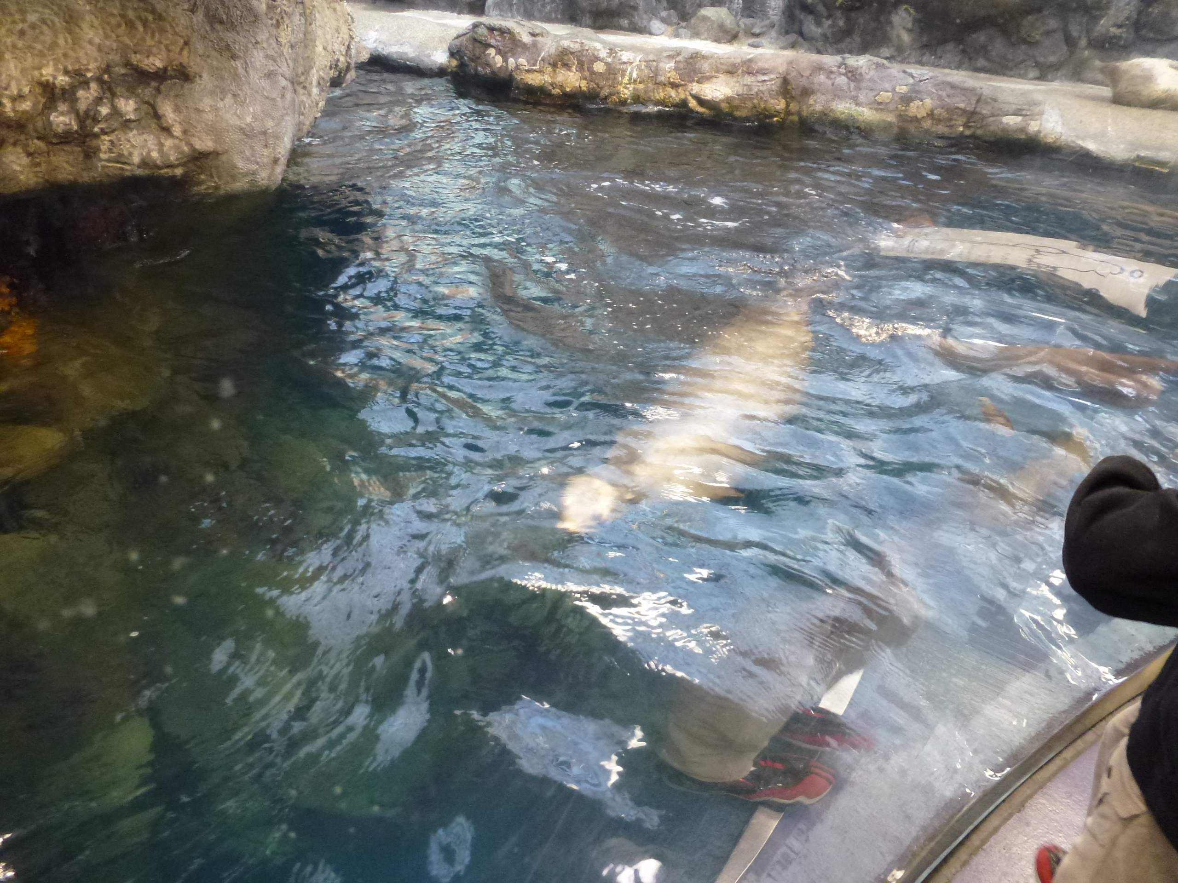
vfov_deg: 56.8
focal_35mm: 24
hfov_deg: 71.6
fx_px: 817
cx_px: 589
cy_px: 442
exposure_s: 1/60
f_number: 3.3
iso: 320
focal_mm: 4.3
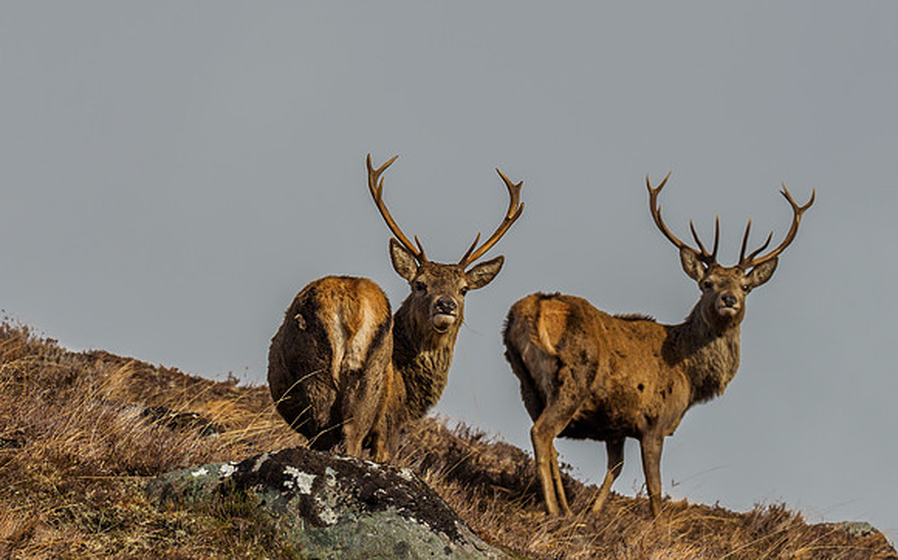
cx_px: 493
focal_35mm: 952
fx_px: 23291
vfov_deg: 1.4
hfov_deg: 2.2
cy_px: 285
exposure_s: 1/1000
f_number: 6.3
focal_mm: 300
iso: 200
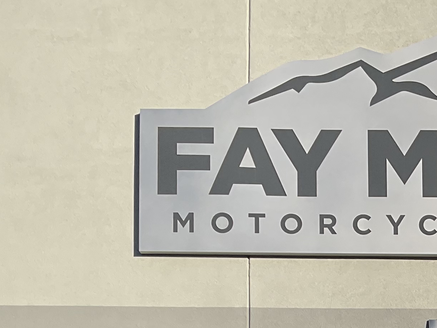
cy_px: 537
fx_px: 1212
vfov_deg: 14.1
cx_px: 510
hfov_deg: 19.4
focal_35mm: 96
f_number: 1.8
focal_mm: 3
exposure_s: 1/2427
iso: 16
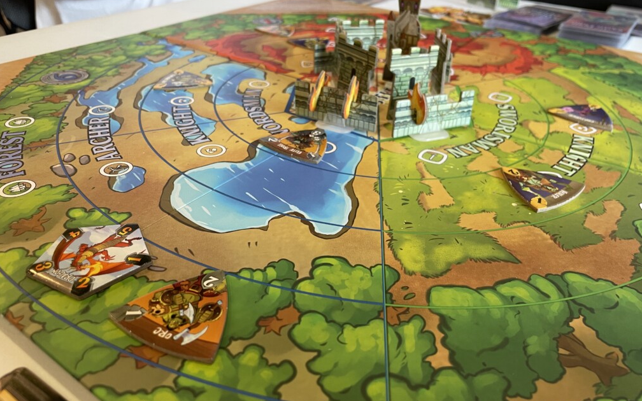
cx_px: 324
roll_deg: -2.6
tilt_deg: -29.9
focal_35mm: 28
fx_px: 490
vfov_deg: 44.5
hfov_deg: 66.5
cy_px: 185
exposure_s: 1/50
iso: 80
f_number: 1.6
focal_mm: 4.2
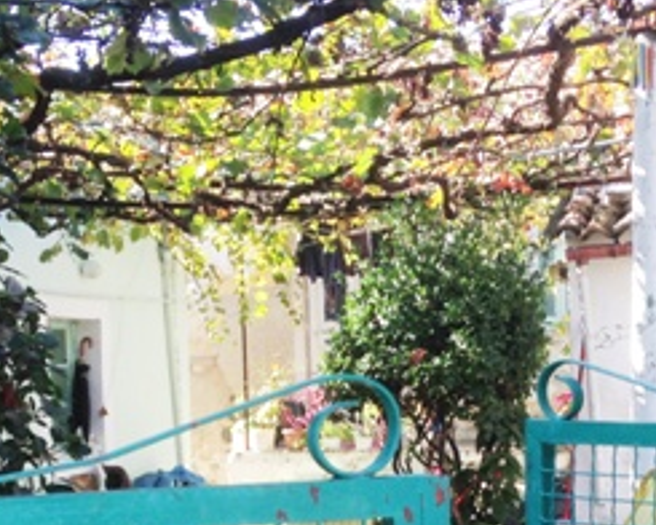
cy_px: 536
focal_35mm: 84
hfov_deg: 22.7
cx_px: 388
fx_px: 1631
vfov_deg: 17.8
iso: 50
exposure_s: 1/237
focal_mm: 4.12
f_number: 2.4
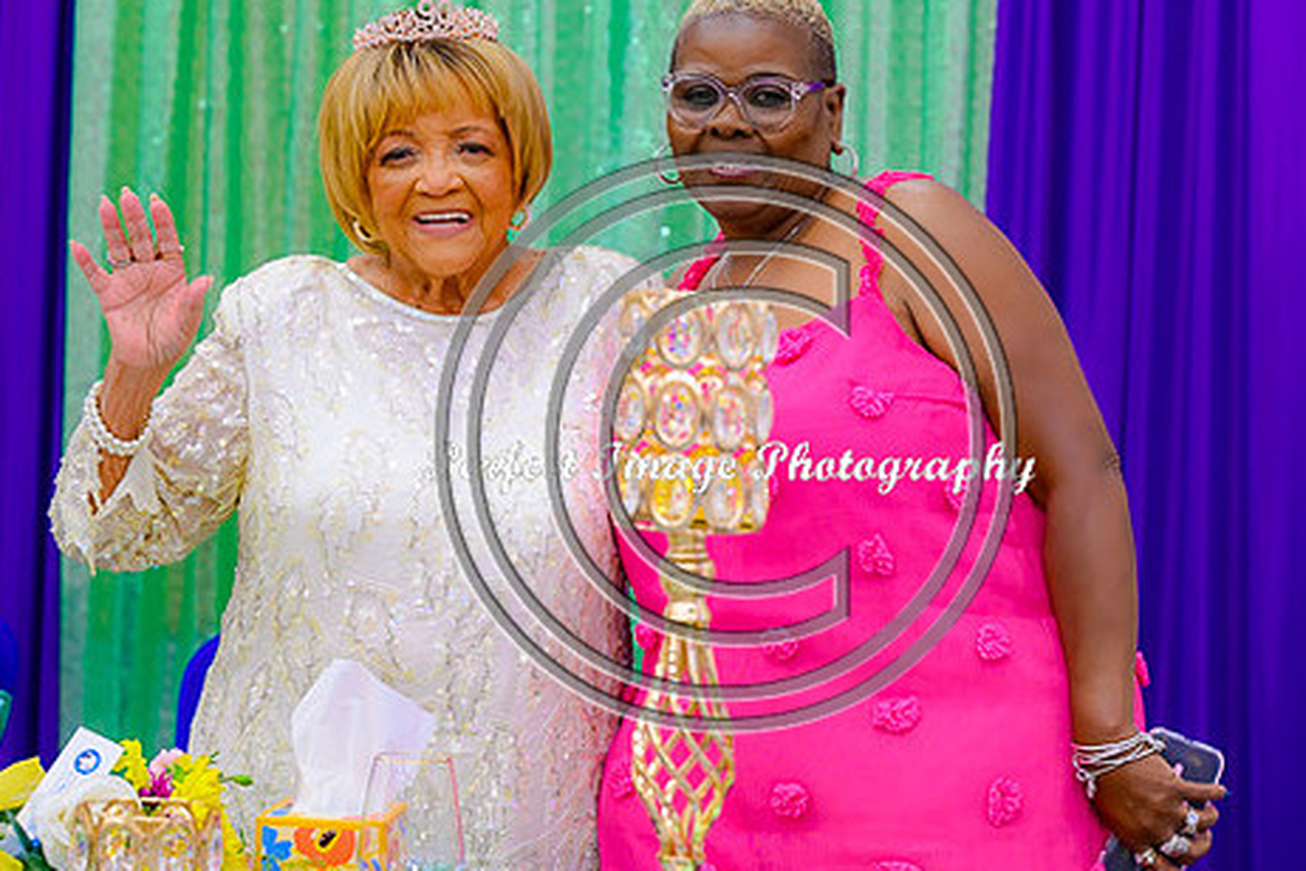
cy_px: 360
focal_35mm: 123
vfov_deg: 11.1
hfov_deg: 16.6
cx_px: 872
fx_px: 4462
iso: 640
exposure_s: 1/80
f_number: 2.8
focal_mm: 78
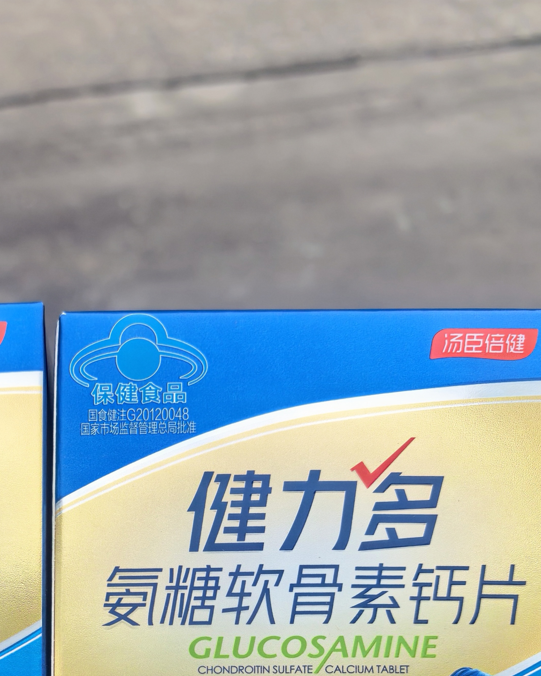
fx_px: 1021
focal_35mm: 51
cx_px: 72
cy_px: 731
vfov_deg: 32.5
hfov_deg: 28.7
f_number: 2.8
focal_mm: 7
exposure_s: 1/500
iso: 50
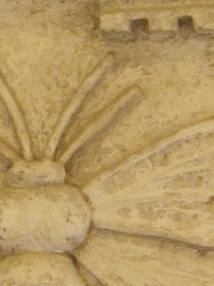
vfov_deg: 2.2
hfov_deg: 1.6
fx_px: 7556
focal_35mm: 916
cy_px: 217
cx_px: 78
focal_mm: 37.5
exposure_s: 1/125
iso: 400
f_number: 5.8
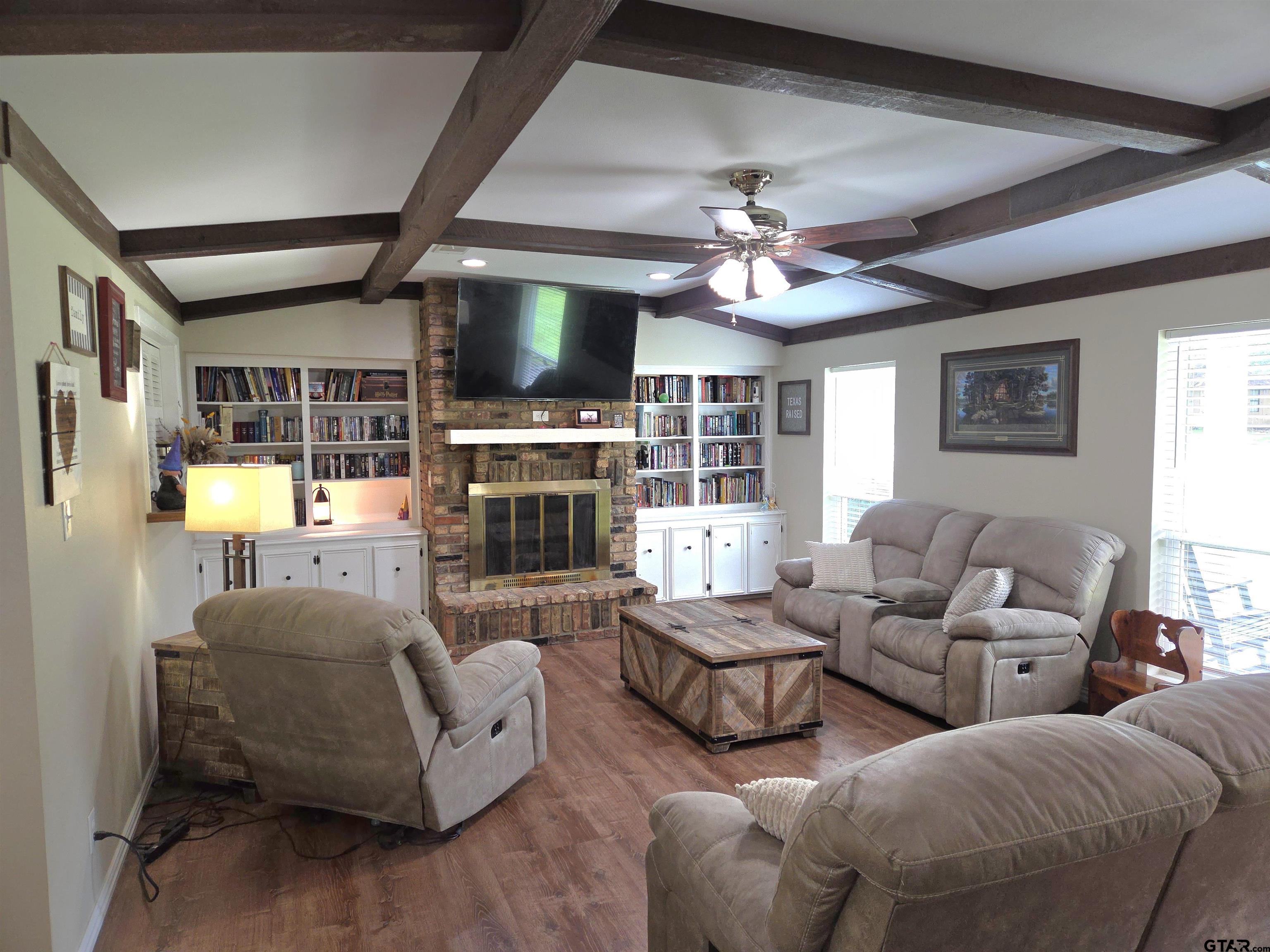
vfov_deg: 58.9
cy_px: 476
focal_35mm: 23
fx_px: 844
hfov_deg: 73.9
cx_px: 635
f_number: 1.8
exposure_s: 1/60.2
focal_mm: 5.4
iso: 100
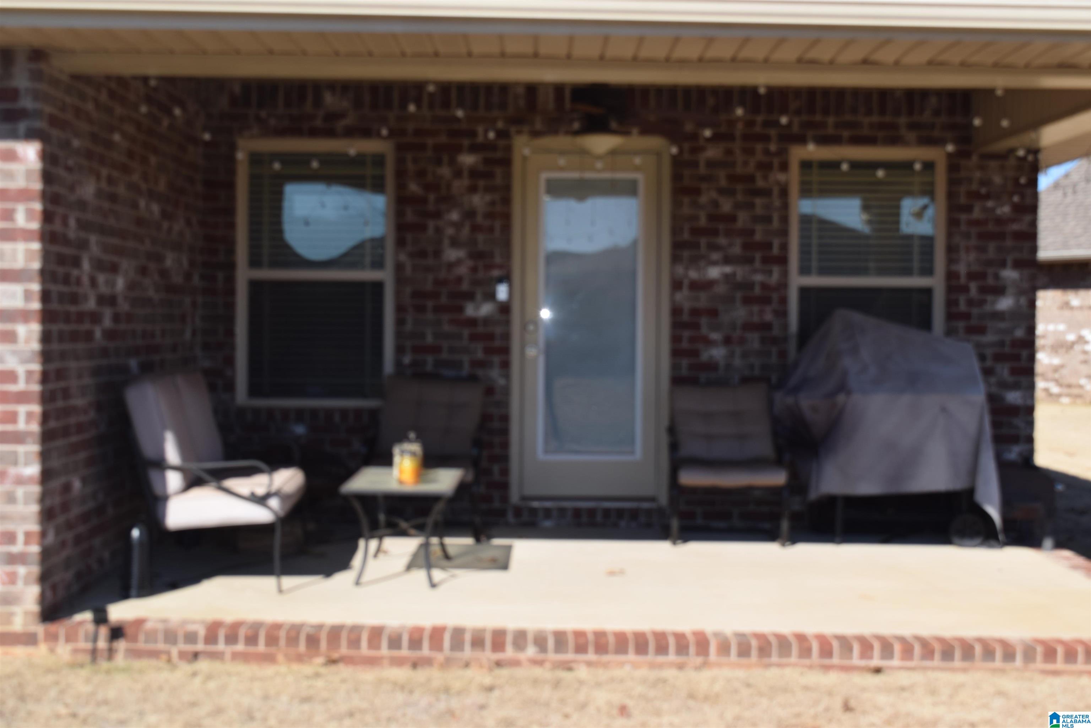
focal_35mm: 52
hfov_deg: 37.8
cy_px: 364
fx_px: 1591
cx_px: 546
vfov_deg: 25.8
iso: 100
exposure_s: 1/200
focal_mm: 35
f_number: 10
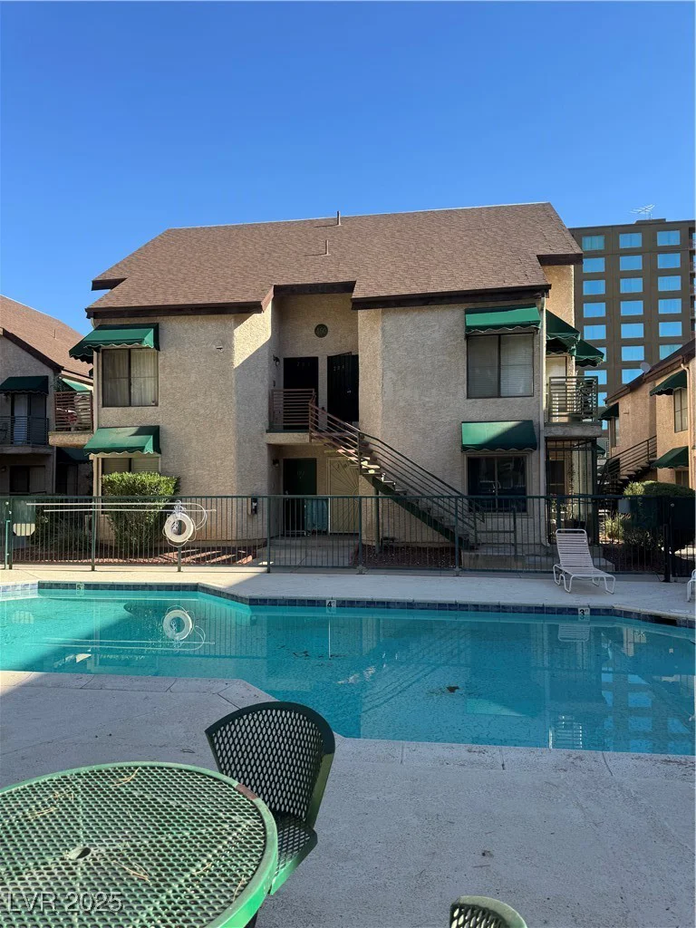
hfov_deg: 56.8
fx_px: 643
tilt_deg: +0.0
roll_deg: -0.5
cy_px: 464
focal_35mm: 24
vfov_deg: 71.6
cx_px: 348
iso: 80
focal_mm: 6.76
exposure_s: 1/1597
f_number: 1.78
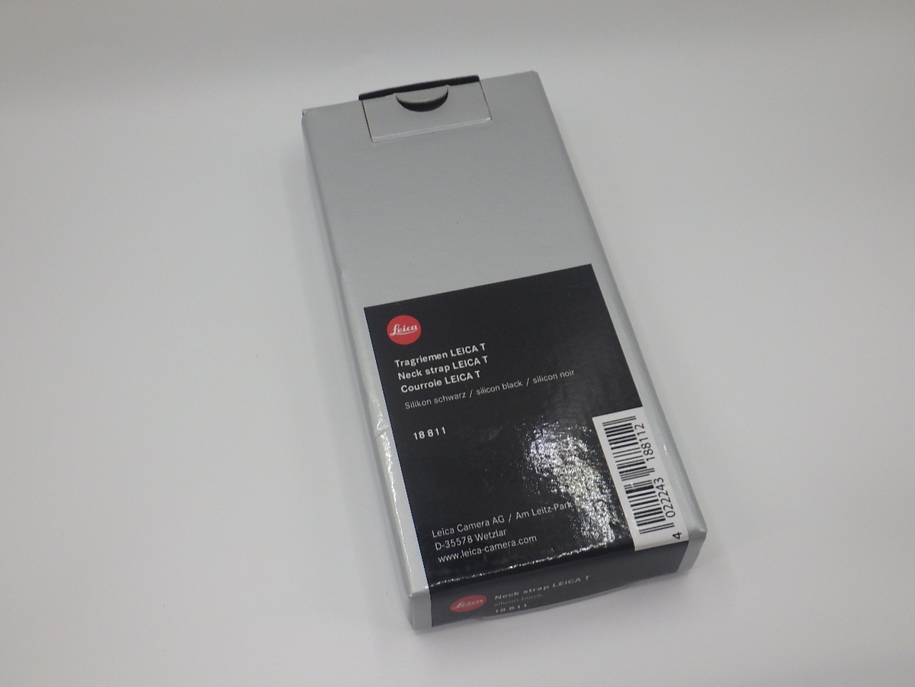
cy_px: 344
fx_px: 1110
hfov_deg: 44.8
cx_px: 458
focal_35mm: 42
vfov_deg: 34.3
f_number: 4.2
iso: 160
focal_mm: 7.5
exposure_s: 1/60
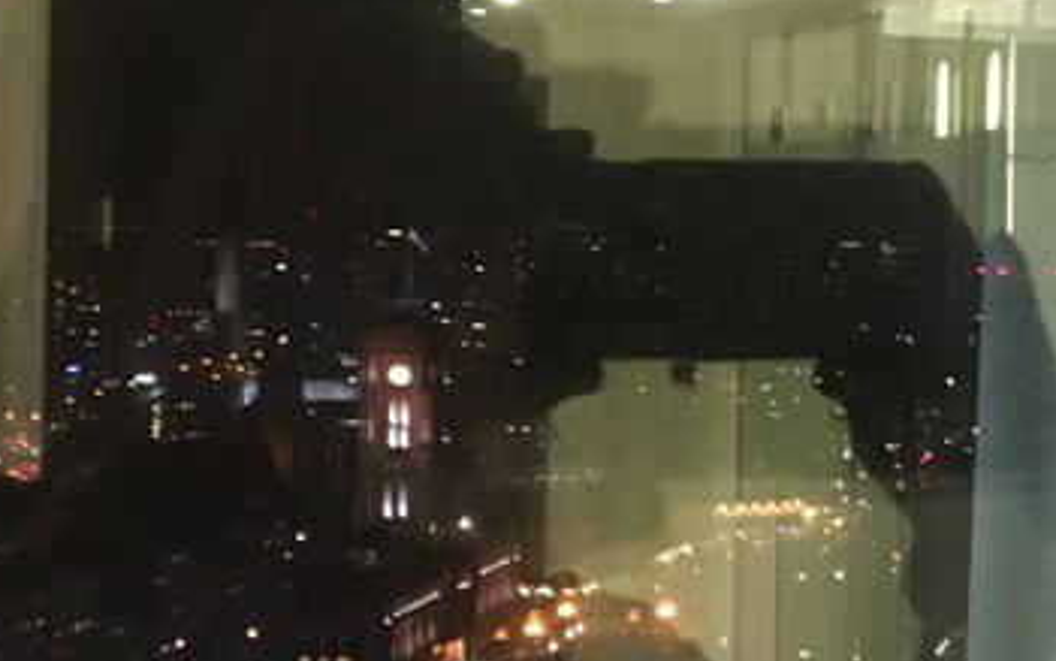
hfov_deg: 22.1
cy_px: 202
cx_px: 1065
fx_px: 2591
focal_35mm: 90
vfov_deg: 14.5
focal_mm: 4.15
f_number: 2.2
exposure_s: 1/17
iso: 400
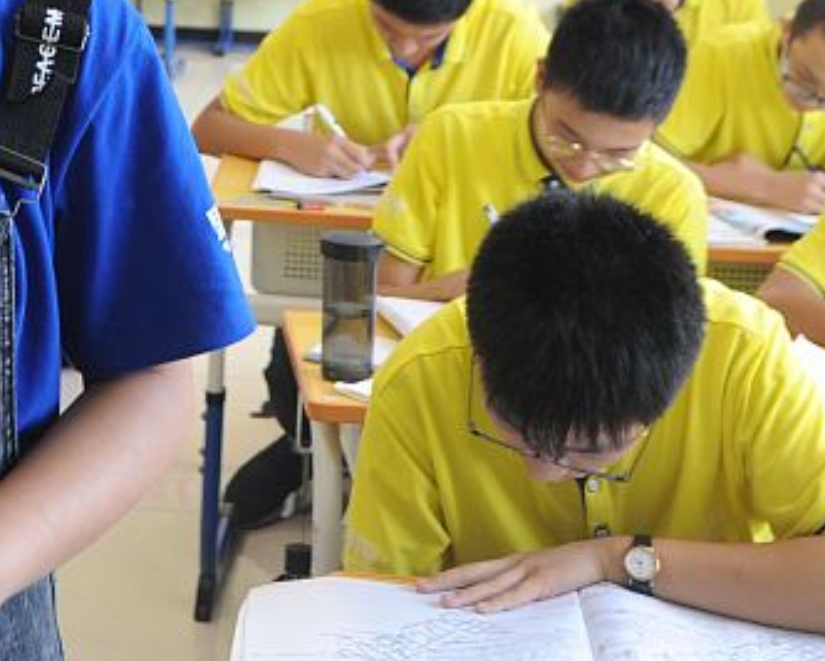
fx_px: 1980
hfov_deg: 22.9
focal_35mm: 81
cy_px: -156
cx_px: 79
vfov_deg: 17.9
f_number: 4
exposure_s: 1/100
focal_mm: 24
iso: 640
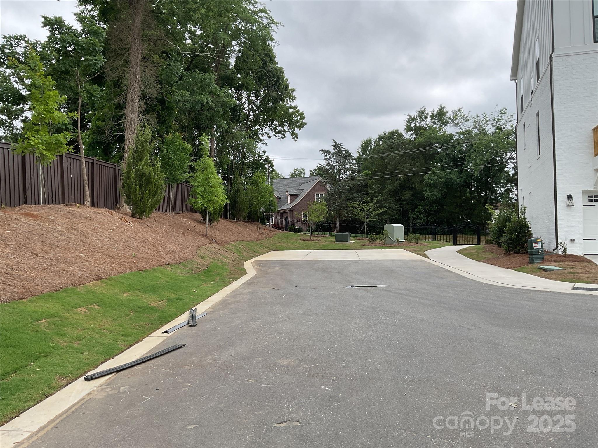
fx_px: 501
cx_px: 299
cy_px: 224
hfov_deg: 61.7
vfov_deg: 48.2
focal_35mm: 29
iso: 16
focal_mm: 3
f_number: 1.8
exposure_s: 1/929
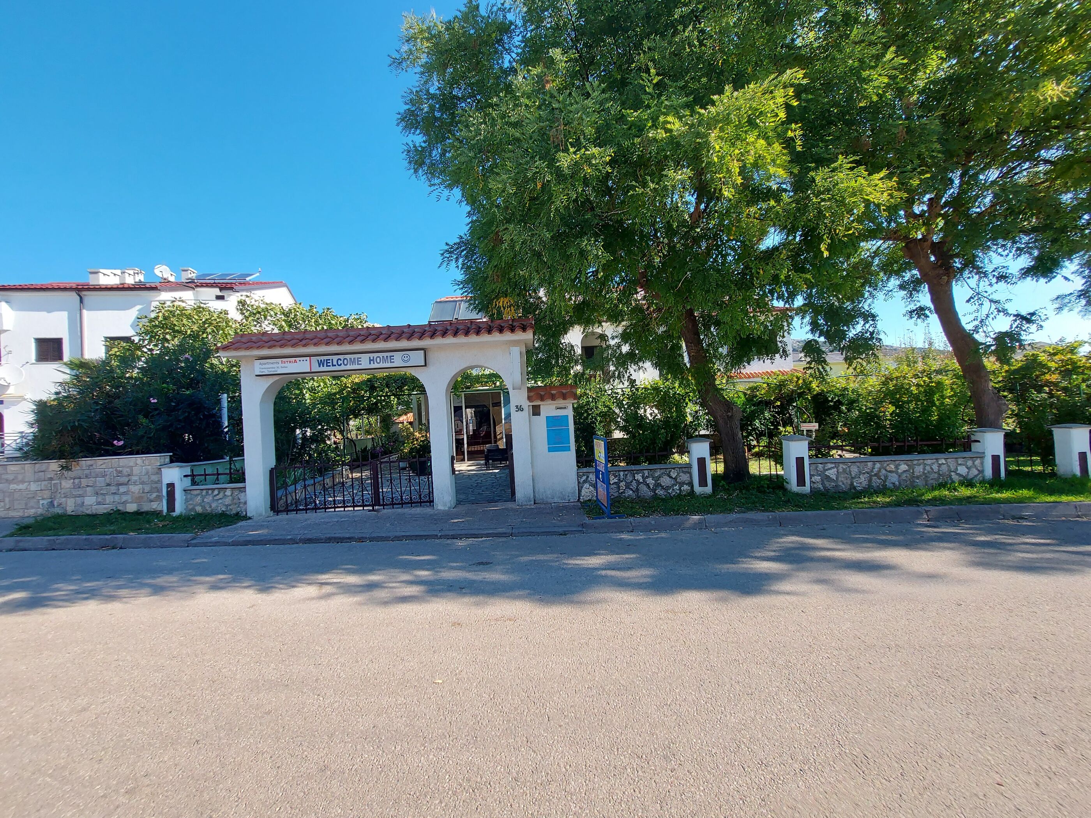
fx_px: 410
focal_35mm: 13
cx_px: 546
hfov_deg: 106.2
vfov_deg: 89.9
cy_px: 409
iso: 50
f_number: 2.2
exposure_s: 1/649
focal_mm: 1.74
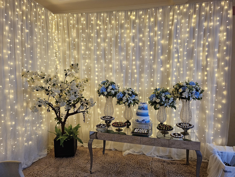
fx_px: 156
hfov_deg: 73.9
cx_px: 118
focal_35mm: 23
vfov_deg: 58.9
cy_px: 88
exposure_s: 1/120
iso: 640
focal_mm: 6.3
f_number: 1.7
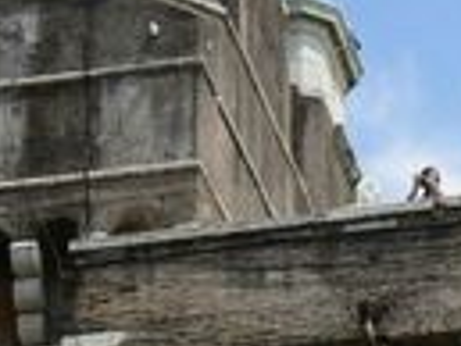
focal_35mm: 192
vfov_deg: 7.7
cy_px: 43
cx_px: 307
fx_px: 2559
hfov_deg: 10.3
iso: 80
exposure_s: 1/500
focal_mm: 10.4
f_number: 7.1
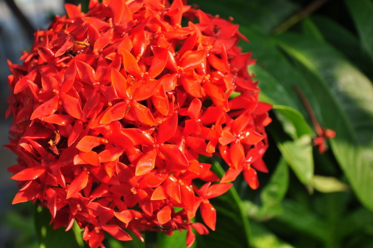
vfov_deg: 36.8
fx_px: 373
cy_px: 124
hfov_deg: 53.2
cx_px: 186
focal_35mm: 36
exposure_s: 1/250
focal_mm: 24
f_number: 4.5
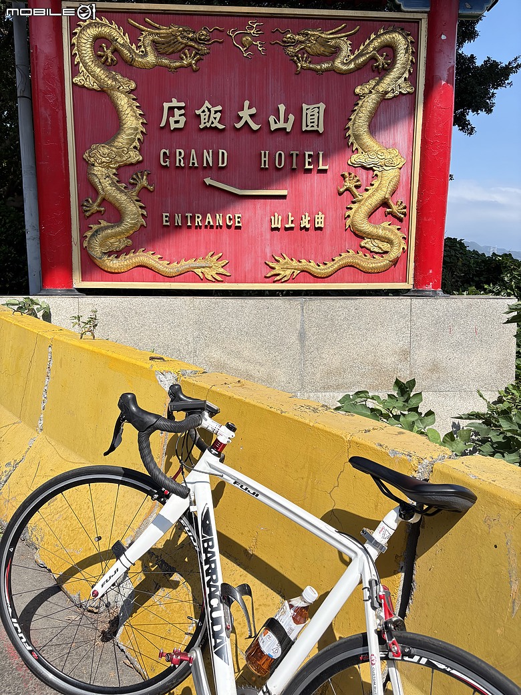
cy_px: 348
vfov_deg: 67.3
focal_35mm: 26
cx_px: 260
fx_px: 522
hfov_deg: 53.1
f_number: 1.6
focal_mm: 5.96
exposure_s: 1/1848
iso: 50
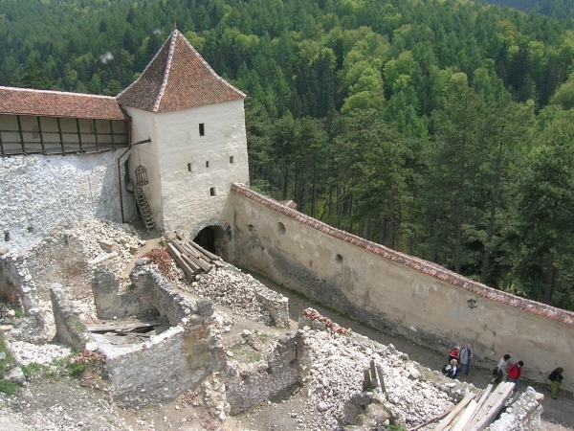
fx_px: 580
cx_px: 287
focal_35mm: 35
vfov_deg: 40.7
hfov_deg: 52.6
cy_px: 216
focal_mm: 5.4
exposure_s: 1/306
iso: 50
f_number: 4.8
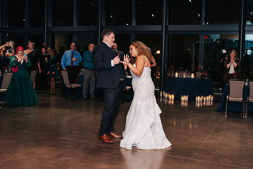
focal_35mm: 45
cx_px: 122
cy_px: 73
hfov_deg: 43.4
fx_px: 318
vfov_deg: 29.7
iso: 1000
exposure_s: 1/200
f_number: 2.8
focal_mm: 35
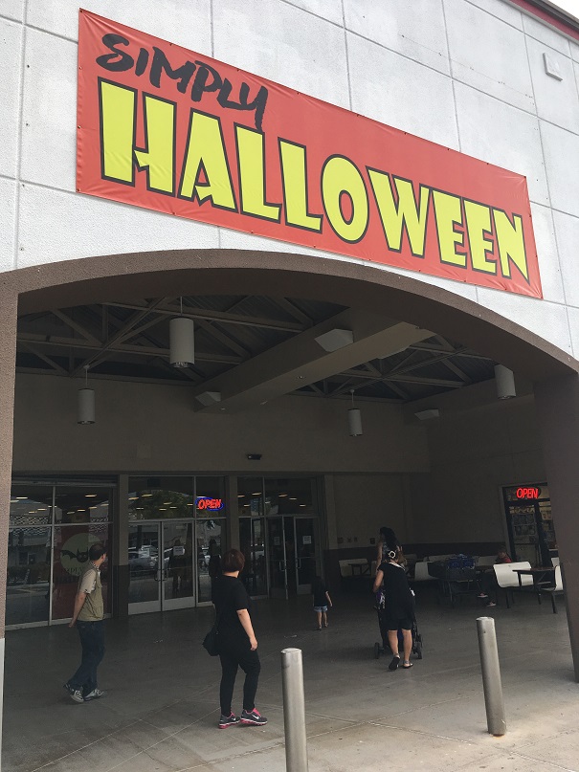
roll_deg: +3.6
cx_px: 290
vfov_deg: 61.7
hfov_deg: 48.2
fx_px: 647
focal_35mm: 29
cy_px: 386
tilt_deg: +14.4
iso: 25
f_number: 2.2
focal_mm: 4.15
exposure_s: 1/620
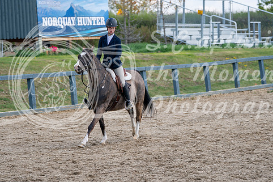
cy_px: 75
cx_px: 135
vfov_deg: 6.1
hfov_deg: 9.2
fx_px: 1706
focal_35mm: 225
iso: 100
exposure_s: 1/200
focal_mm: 187
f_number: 5.6
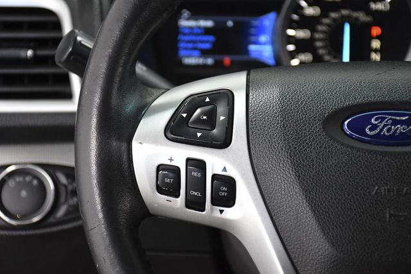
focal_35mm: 90
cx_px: 206
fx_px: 1028
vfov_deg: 15.2
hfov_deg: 22.6
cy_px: 137
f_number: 5
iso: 2500
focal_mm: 60
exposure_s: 1/200
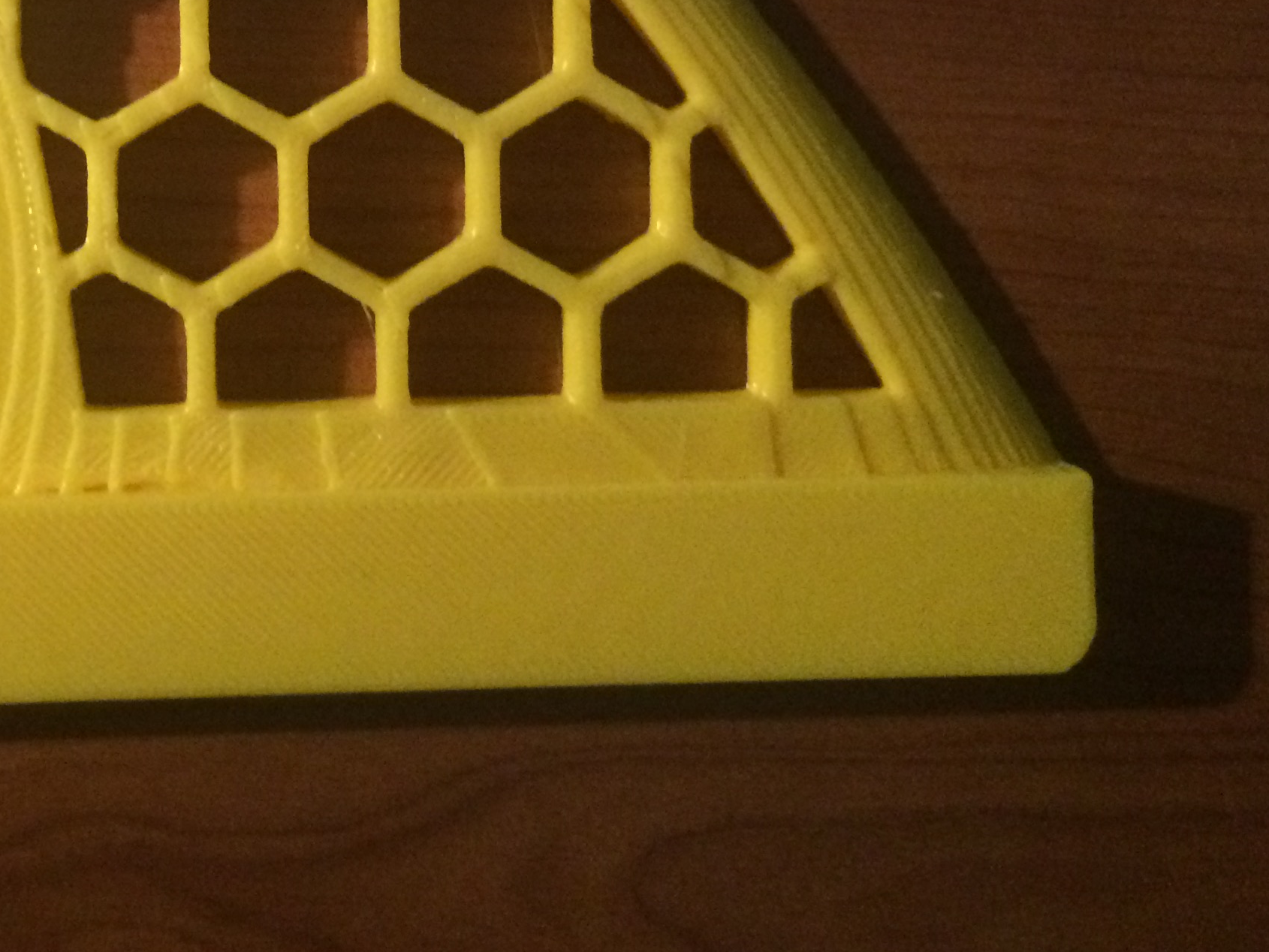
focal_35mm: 56
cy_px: 46
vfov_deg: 25.1
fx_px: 2053
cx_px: 335
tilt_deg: -86.7
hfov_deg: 33.7
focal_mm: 4.15
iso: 400
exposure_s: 1/17
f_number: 2.2
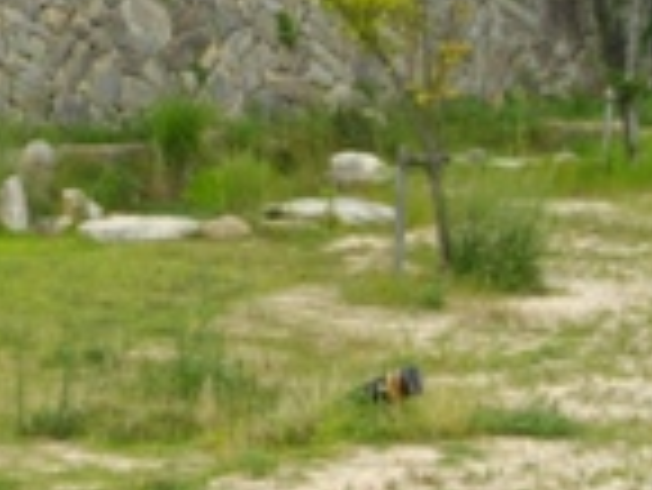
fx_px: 2074
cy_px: -38
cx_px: 90
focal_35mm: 110
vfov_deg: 13.2
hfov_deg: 17.6
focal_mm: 5.7
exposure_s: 1/640
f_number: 2.9
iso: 100
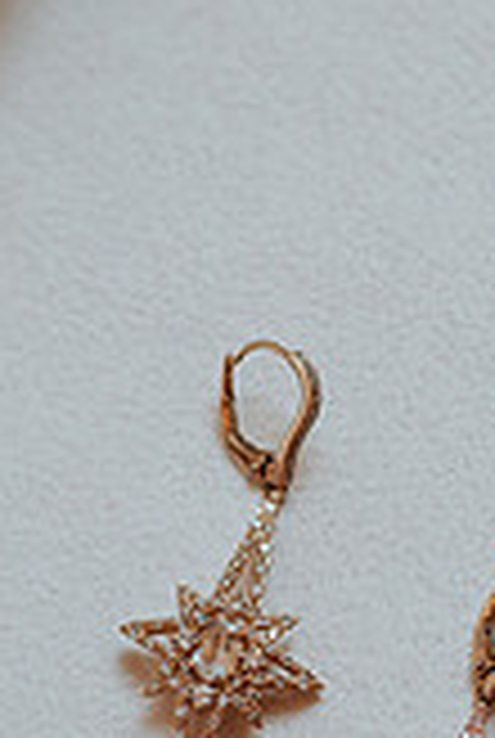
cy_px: 576
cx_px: 302
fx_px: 3245
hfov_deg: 8.7
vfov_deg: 12.9
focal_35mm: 158
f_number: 3.2
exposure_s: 1/250
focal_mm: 35
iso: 200
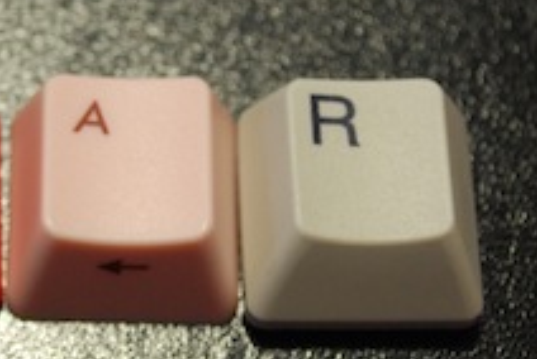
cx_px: 66
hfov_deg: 13.7
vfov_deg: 9.3
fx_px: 2217
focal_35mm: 148
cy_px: 157
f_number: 5.3
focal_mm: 35
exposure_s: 1/30
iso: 560
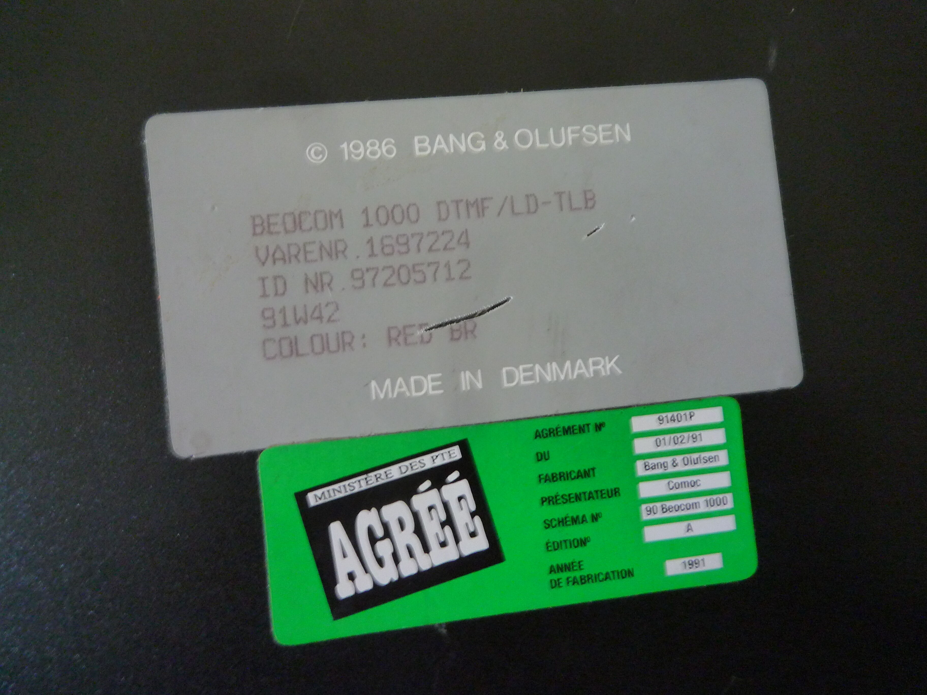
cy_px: 348
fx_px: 669
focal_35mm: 25
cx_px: 464
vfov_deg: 54.9
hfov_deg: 69.4
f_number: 2.8
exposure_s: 1/5
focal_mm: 4.4
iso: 400
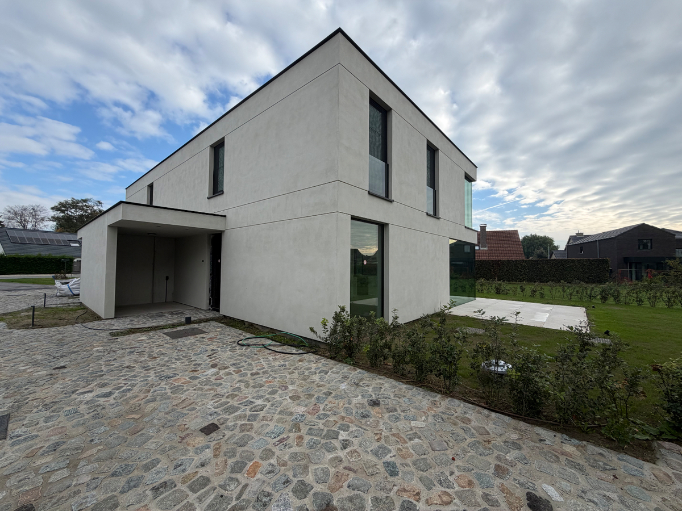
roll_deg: +0.1
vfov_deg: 85.7
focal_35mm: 14
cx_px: 341
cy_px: 256
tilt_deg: +2.2
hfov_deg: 102.1
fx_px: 276
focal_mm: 2.22
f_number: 2.2
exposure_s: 1/770
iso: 32
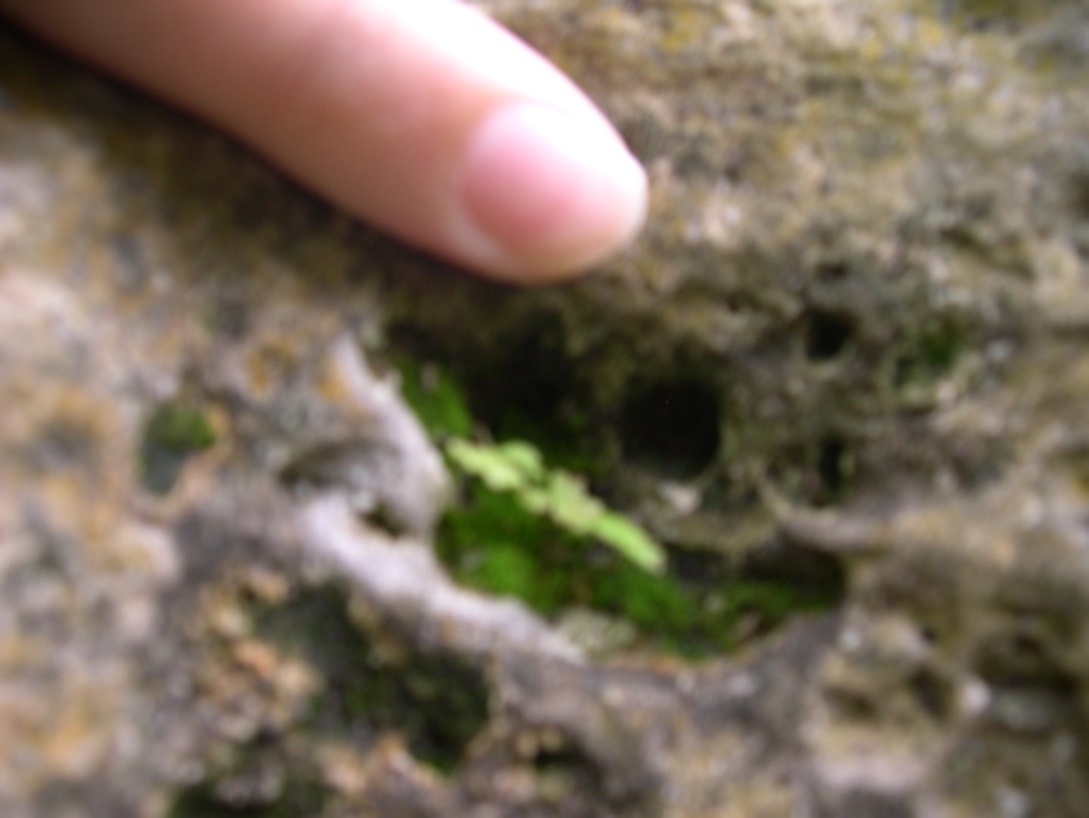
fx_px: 1196
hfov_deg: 49.0
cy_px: 409
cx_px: 544
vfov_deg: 37.7
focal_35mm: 38
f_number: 2.8
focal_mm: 8
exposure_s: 1/20.1
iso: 100
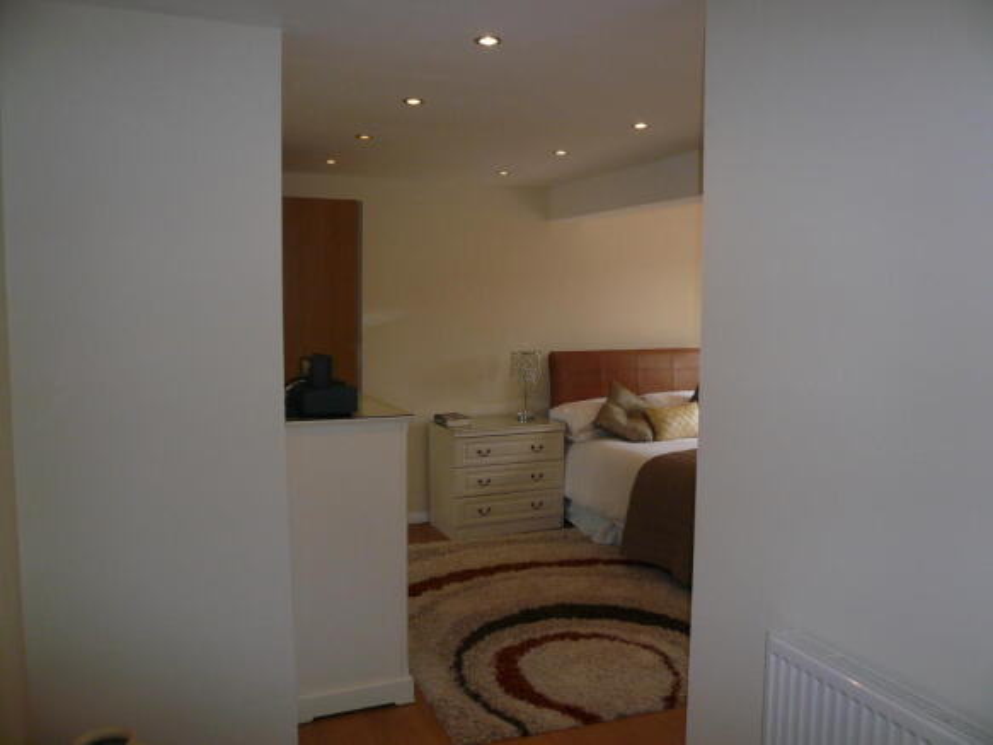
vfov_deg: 49.7
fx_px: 803
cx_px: 496
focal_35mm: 28
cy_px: 372
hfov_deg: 63.5
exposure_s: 1/30
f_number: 2.8
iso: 100
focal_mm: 4.6
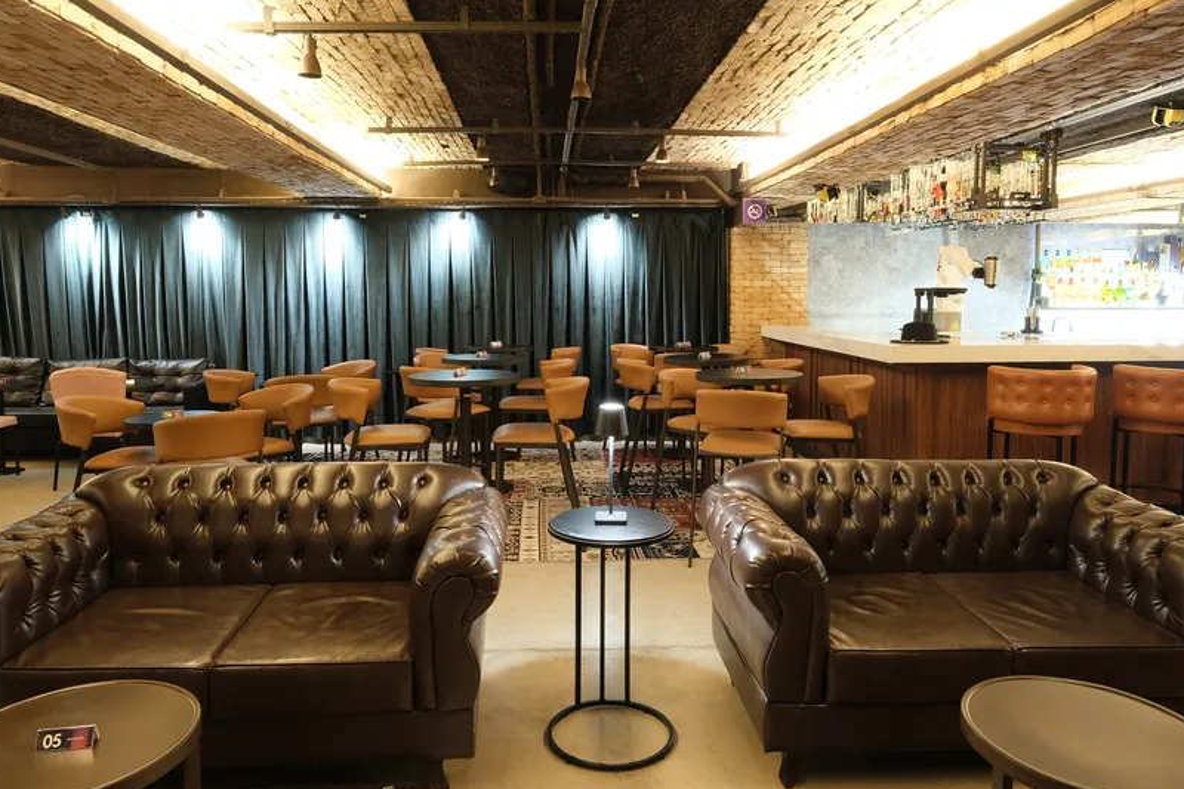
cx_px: 588
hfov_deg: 71.5
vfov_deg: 51.1
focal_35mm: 25
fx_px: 822
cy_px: 340
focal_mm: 13.2
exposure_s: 8
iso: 400
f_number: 8
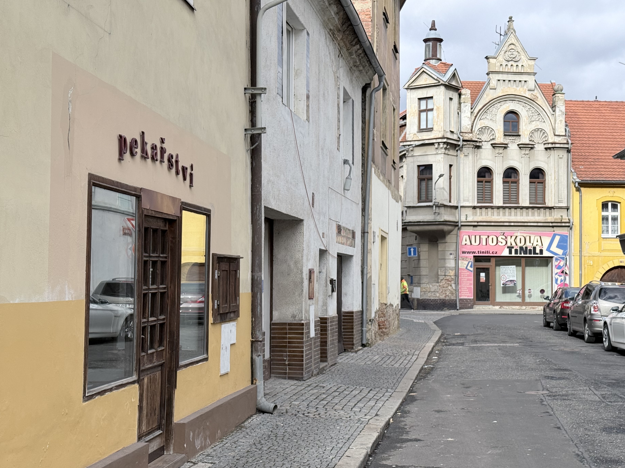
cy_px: 239
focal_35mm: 53
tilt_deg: +2.8
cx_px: 338
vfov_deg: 27.5
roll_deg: -0.3
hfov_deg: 36.1
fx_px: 957
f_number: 1.78
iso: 80
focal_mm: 6.76
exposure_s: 1/2762
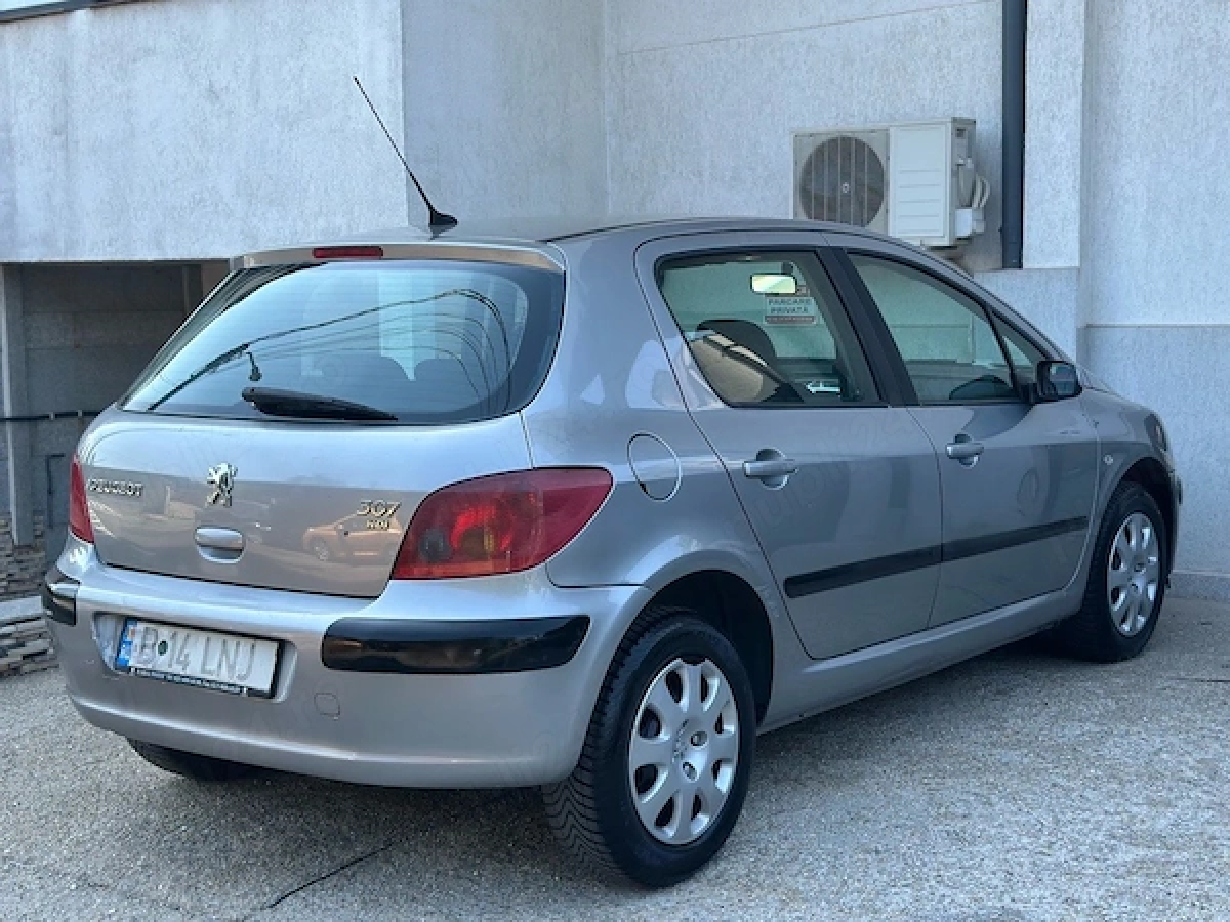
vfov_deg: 30.3
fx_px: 1706
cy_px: 461
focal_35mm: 48
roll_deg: +0.4
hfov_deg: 39.7
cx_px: 615
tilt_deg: -6.2
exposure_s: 1/1030
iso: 80
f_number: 1.78
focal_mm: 6.86
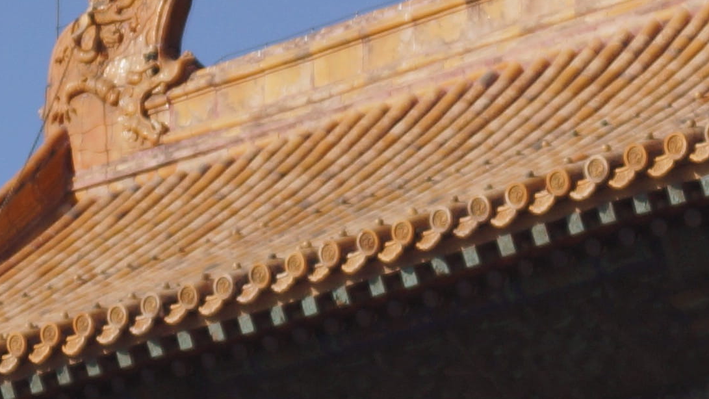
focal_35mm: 242
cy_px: 402
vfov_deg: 5.0
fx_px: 4550
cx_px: 398
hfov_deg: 8.9
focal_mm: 28
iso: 100
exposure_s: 1/1250
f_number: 5
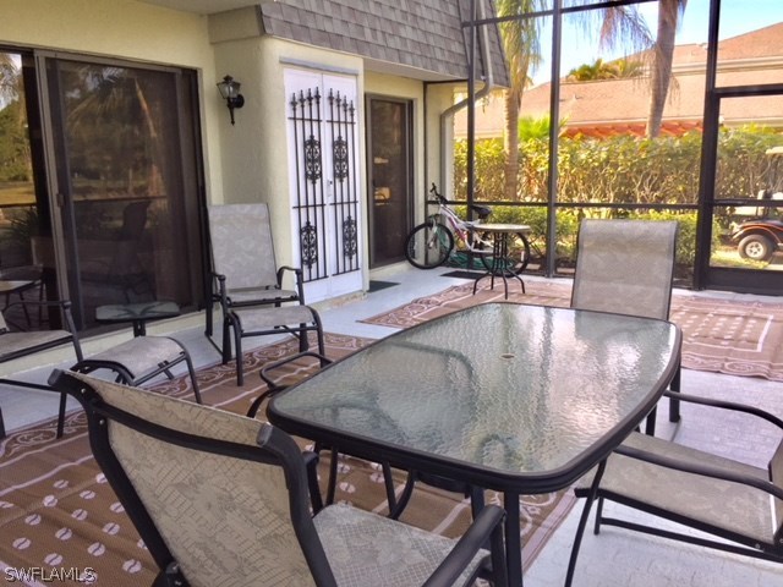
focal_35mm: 29
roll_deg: +0.3
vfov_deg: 48.2
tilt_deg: -8.6
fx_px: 656
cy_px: 294
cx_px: 392
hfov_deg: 61.7
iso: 32
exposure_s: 1/135
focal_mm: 4.15
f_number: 2.2
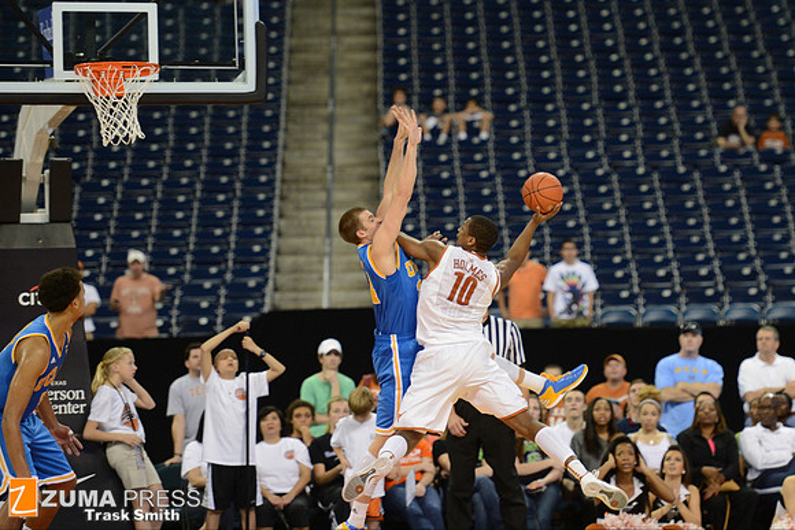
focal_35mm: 170
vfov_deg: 8.1
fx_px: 3755
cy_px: 265
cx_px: 398
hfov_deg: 12.1
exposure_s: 1/1000
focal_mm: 170
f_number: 2.8
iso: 2500
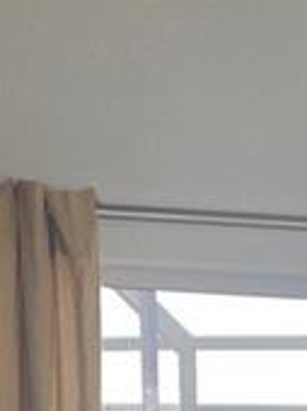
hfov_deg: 7.7
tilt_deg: -16.8
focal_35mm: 184
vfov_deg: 8.9
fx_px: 2181
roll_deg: -1.6
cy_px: 1199
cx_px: 633
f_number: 1.8
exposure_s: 1/120
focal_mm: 4.25
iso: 50
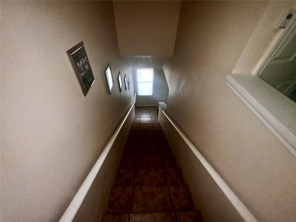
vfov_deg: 85.7
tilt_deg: -44.4
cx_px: 148
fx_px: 120
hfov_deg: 102.1
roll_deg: -0.4
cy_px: 111
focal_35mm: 14
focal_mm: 2.22
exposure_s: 1/122
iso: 64
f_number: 2.2
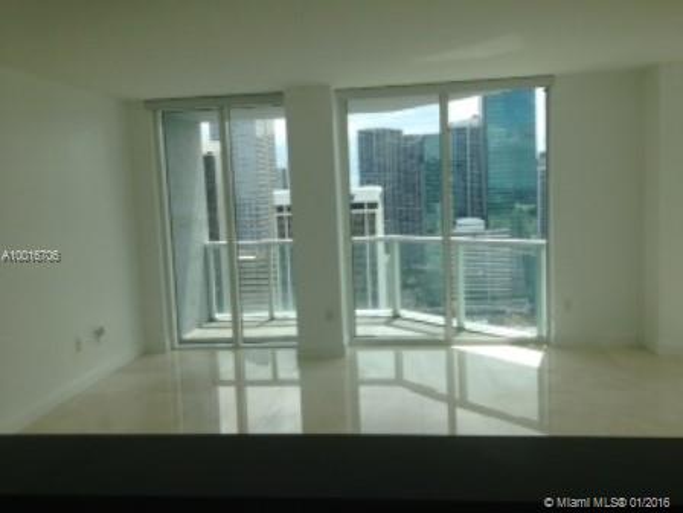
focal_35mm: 33
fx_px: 651
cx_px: 342
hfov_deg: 55.4
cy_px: 256
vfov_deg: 42.9
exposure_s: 1/1232
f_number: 2.4
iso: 50
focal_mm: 4.13
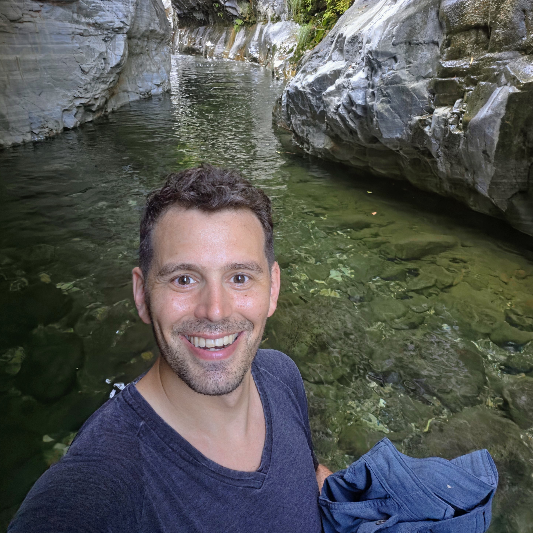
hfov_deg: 57.3
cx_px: 259
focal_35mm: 28
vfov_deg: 57.0
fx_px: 488
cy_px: 224
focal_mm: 3.3
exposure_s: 1/60.2
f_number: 2.2
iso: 320
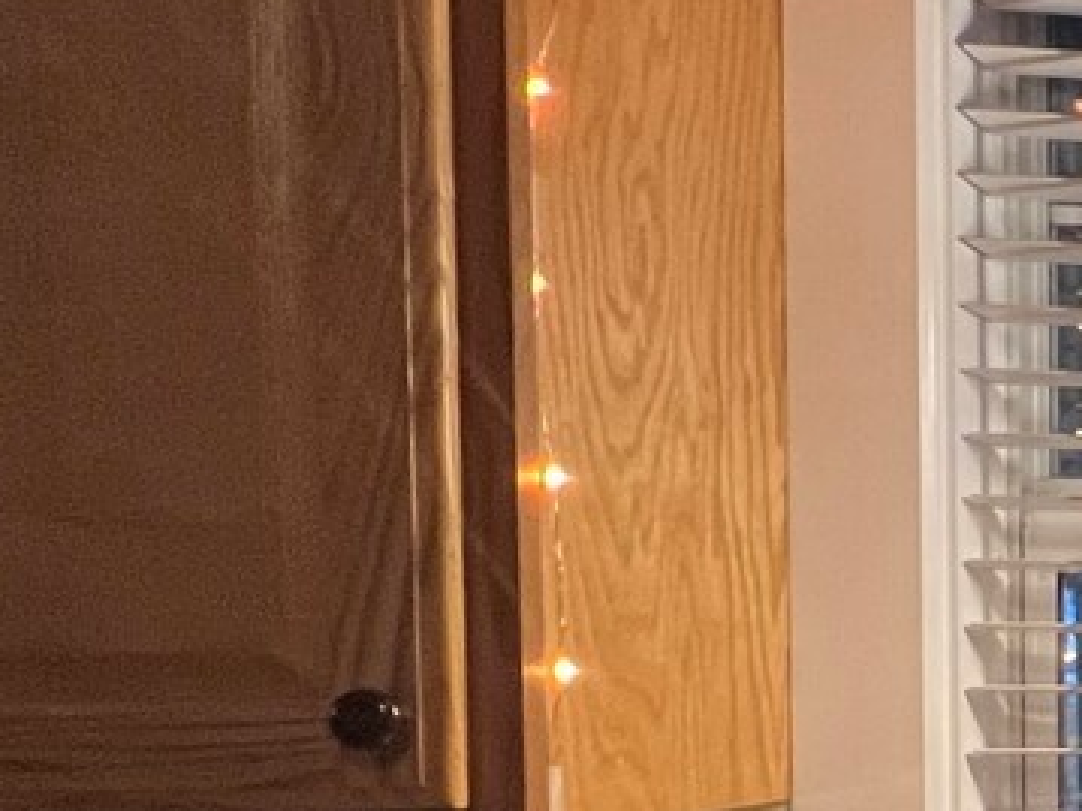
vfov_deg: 24.7
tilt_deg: -1.3
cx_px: 2194
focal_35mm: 58
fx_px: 1812
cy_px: 690
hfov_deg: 18.9
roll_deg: -0.3
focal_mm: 1.57
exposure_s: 1/60
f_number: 1.8
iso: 250
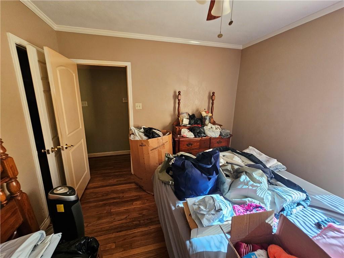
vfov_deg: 89.9
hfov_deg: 106.2
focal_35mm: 13
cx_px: 172
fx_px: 129
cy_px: 129
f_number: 2.2
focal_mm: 2.2
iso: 250
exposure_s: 1/70
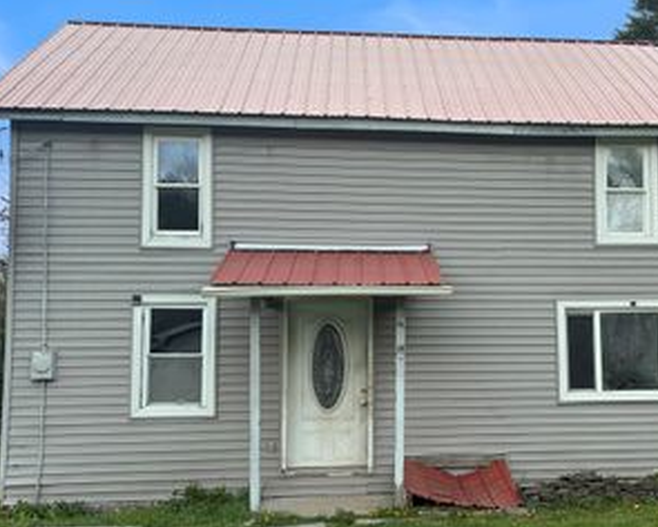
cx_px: 462
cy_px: 307
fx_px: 837
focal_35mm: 43
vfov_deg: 34.8
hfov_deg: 42.1
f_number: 1.6
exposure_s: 1/228
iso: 100
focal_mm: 5.96
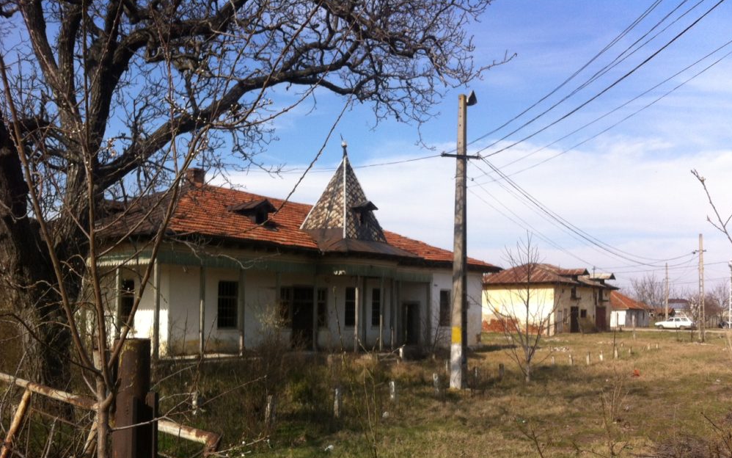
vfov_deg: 33.5
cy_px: 275
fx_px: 758
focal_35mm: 38
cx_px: 364
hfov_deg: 51.5
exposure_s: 1/1160
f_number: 2.8
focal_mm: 3.85
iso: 80
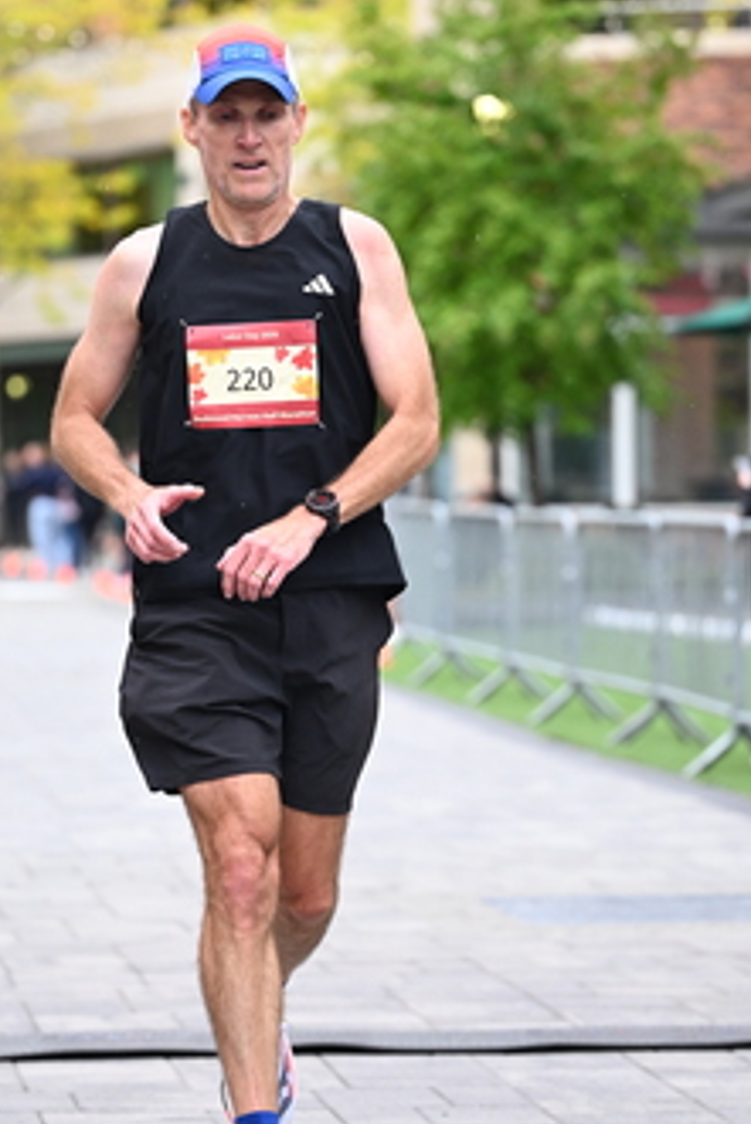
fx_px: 4782
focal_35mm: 153
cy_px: 526
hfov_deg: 9.0
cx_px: 338
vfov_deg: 13.4
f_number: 2.8
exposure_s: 1/1250
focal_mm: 92
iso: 1250
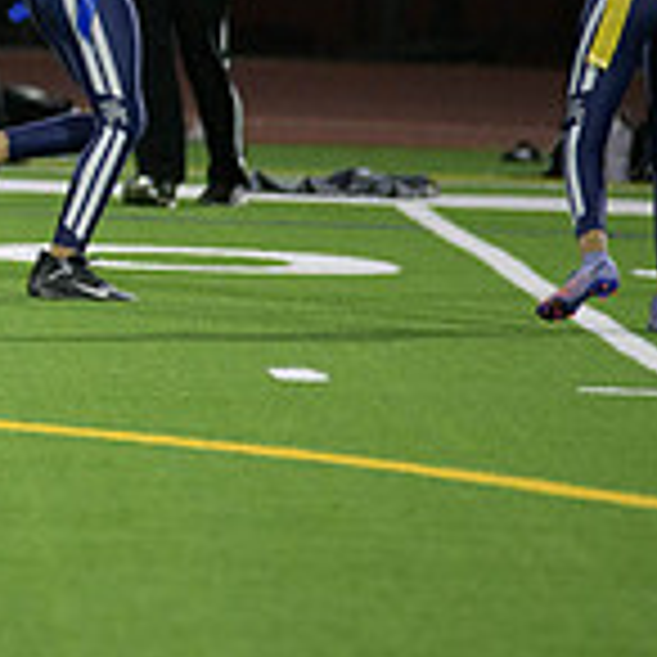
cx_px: -378
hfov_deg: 2.6
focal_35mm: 677
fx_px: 14537
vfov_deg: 2.6
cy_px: -56
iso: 3200
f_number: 2.8
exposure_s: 1/640
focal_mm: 200
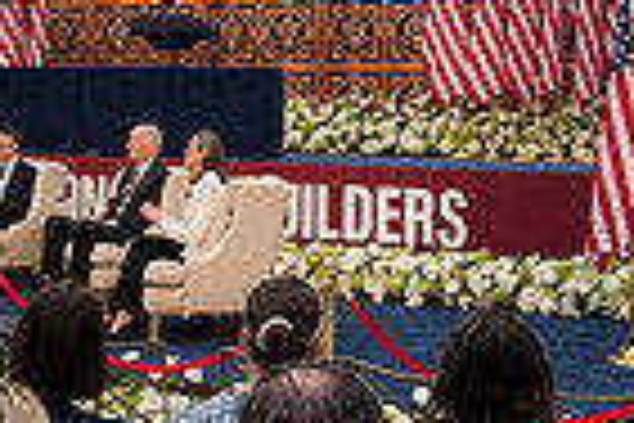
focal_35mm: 66
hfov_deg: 30.3
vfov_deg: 20.3
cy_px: 72
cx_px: 432
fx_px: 1162
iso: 200
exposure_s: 1/160
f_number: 4
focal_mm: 16
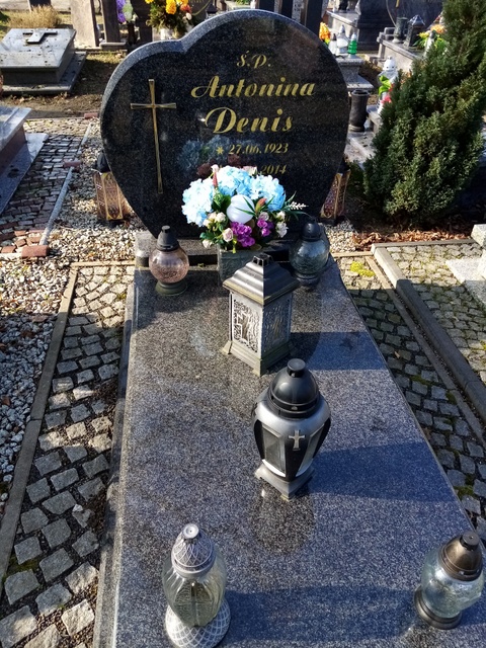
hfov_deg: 53.1
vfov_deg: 67.3
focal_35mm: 26
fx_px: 487
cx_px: 243
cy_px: 324
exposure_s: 1/294
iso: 106
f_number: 1.8
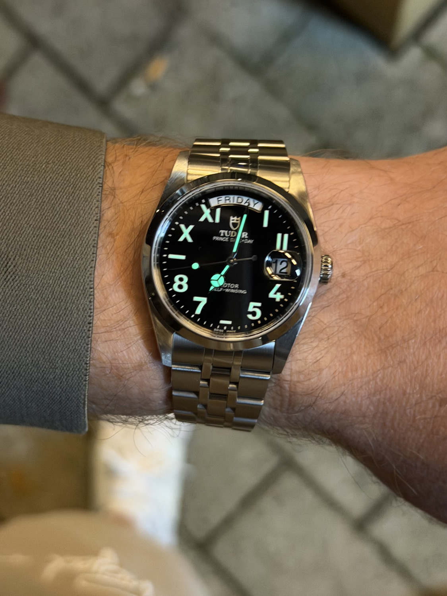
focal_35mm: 48
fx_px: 826
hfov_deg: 30.3
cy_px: 298
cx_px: 224
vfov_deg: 39.7
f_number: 1.78
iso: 640
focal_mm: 6.76
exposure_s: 1/20
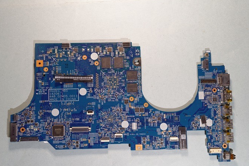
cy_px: 91
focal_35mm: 37
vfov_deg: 35.8
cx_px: 124
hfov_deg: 52.0
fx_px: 256
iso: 100
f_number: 8
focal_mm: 22
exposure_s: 1/5
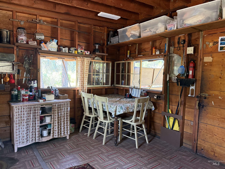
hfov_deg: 71.6
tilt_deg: -4.6
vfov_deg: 56.8
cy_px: 84
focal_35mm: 24
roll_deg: -1.6
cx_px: 112
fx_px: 156
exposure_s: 1/60
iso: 400
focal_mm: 6.76
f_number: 1.78
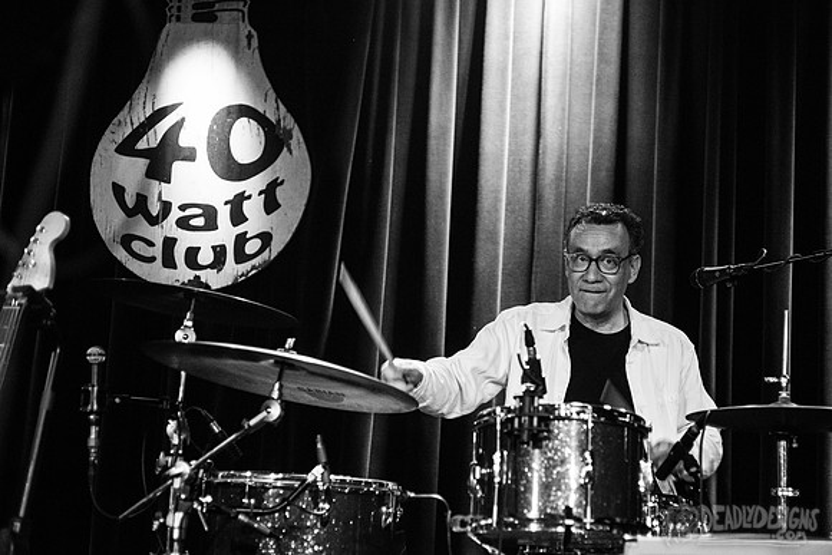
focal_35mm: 70
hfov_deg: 28.8
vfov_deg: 19.5
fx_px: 1617
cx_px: 453
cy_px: 306
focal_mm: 62
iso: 3200
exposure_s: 1/125
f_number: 3.2
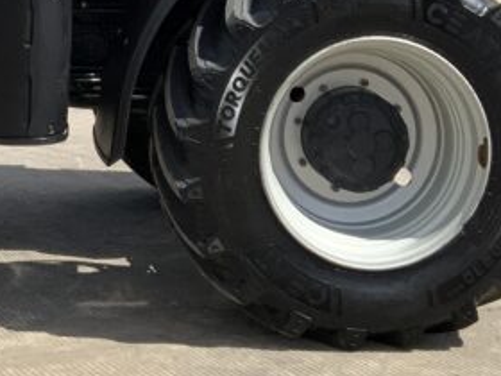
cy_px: -125
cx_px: 18
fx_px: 1534
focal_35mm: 106
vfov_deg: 13.4
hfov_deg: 18.1
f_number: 1.8
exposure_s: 1/1984
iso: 16
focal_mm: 3
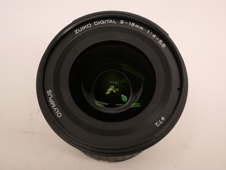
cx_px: 113
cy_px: 85
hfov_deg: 32.2
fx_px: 392
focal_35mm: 60
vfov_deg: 24.4
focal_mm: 30
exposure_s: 1/60
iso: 1600
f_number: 9
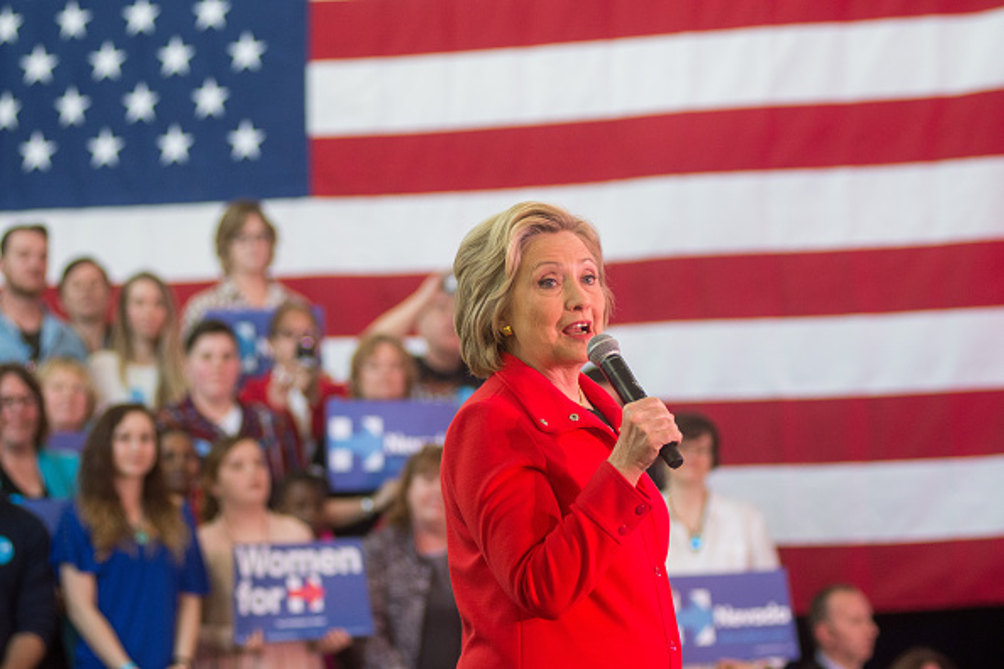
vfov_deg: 8.7
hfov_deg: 13.0
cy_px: 334
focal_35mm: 158
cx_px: 502
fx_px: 4392
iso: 1000
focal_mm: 105
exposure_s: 1/320
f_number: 2.8
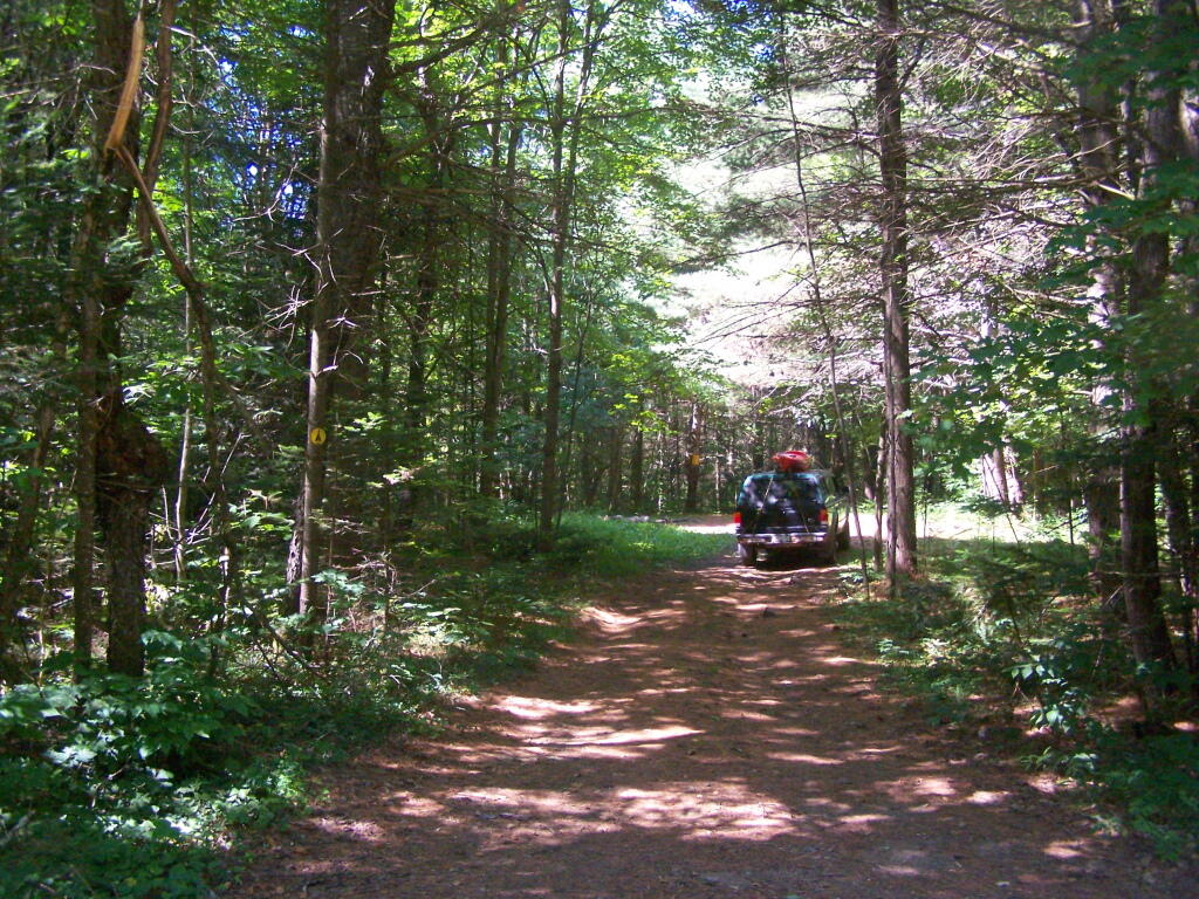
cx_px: 600
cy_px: 450
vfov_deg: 37.7
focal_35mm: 38
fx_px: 1316
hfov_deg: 49.0
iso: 400
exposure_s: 1/250
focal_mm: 6.3
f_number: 2.8
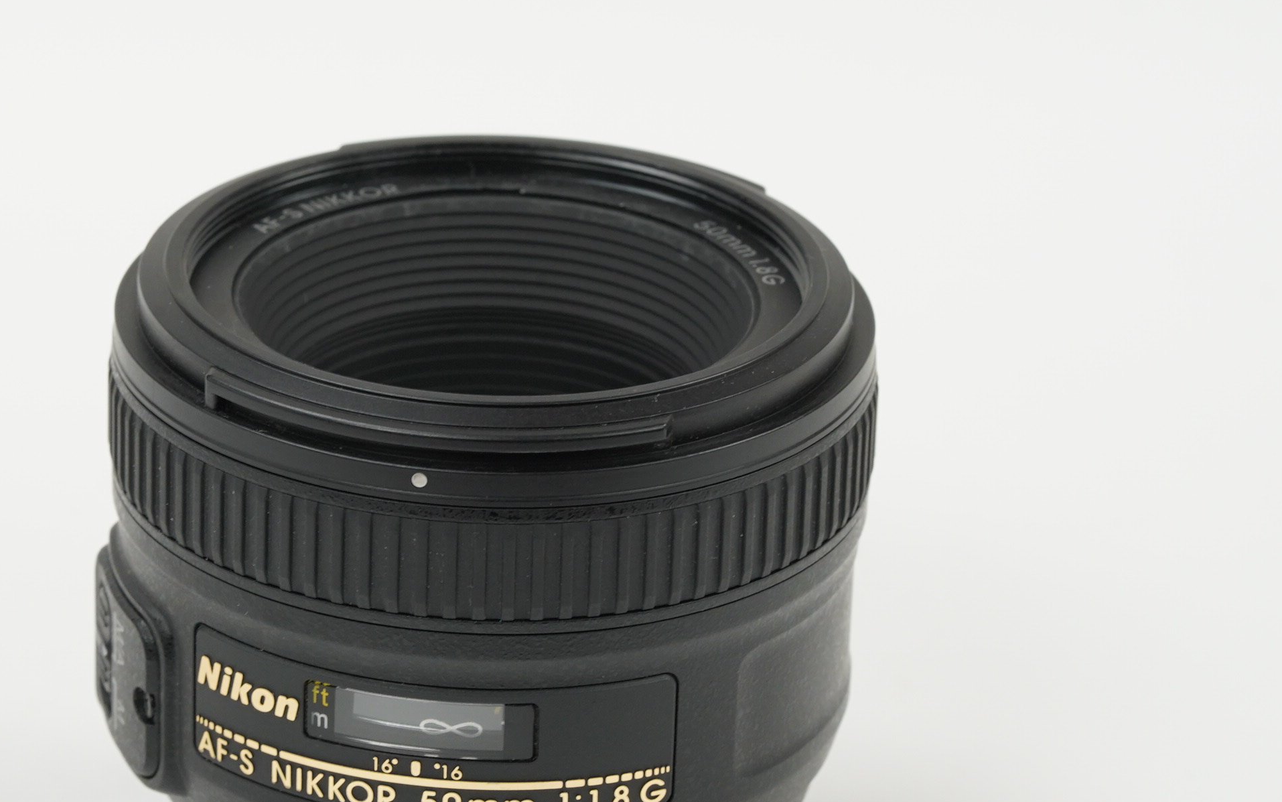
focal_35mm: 144
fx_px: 5032
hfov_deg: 14.5
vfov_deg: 9.1
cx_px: 506
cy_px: 409
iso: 1000
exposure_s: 1/10
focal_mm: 90
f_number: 13
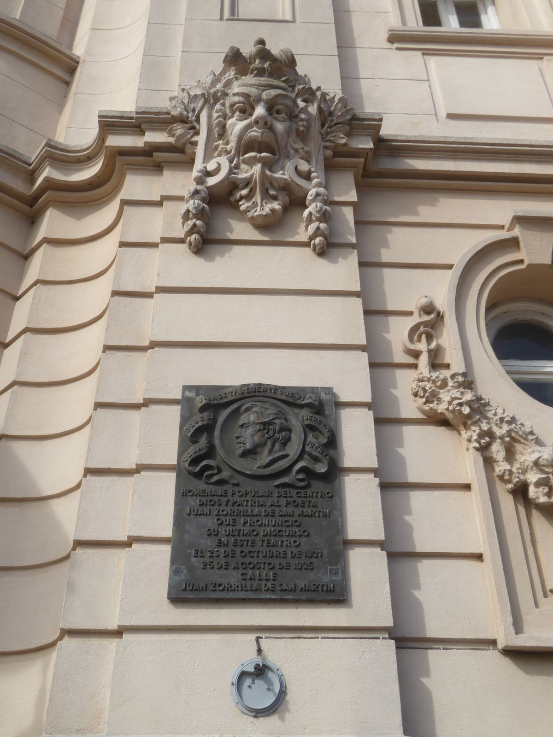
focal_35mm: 35
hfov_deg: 40.7
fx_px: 746
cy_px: 368
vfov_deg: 52.6
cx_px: 276
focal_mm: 6.3
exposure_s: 1/160
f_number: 7.1
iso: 80
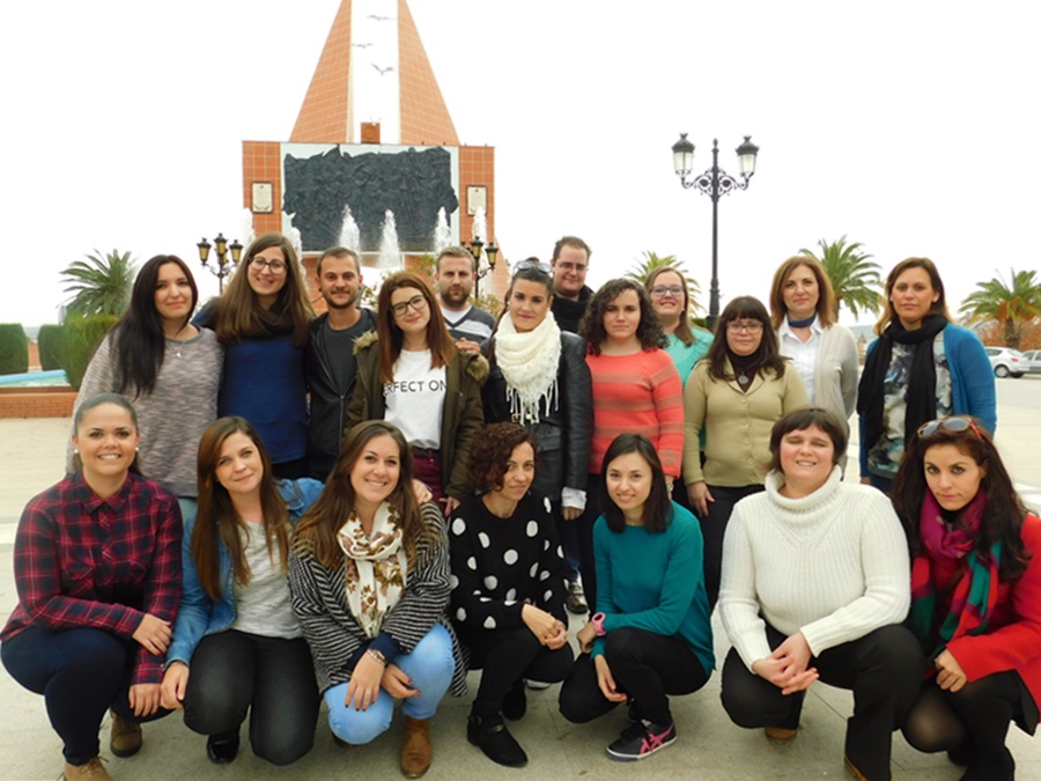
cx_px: 520
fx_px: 692
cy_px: 390
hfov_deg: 73.9
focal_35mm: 23
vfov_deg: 58.9
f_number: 3
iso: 125
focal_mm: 4
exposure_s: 1/400
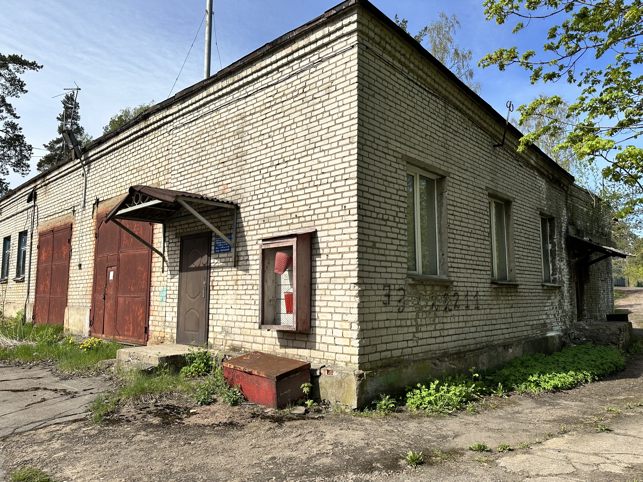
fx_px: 446
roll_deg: +1.6
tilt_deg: +7.5
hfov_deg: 71.6
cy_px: 241
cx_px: 322
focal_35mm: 24
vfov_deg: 56.8
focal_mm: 6.86
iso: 80
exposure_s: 1/4016
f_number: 1.78
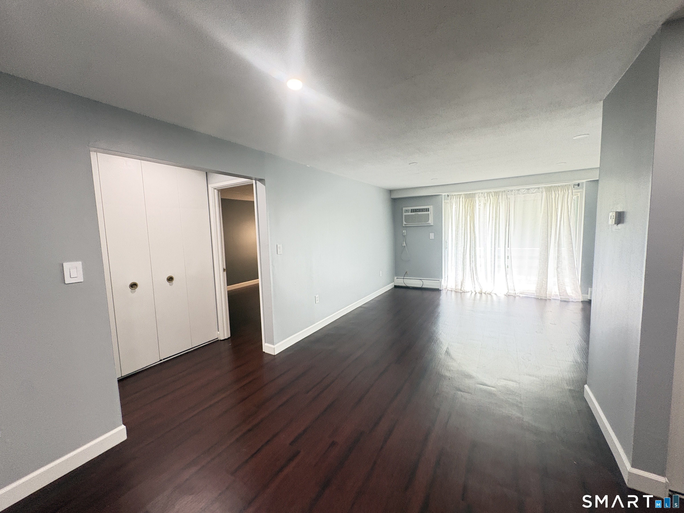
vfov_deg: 85.7
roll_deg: +2.3
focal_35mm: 14
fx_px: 277
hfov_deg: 102.1
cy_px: 256
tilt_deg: -6.3
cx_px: 342
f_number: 2.2
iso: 640
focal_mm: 2.22
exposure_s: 1/60
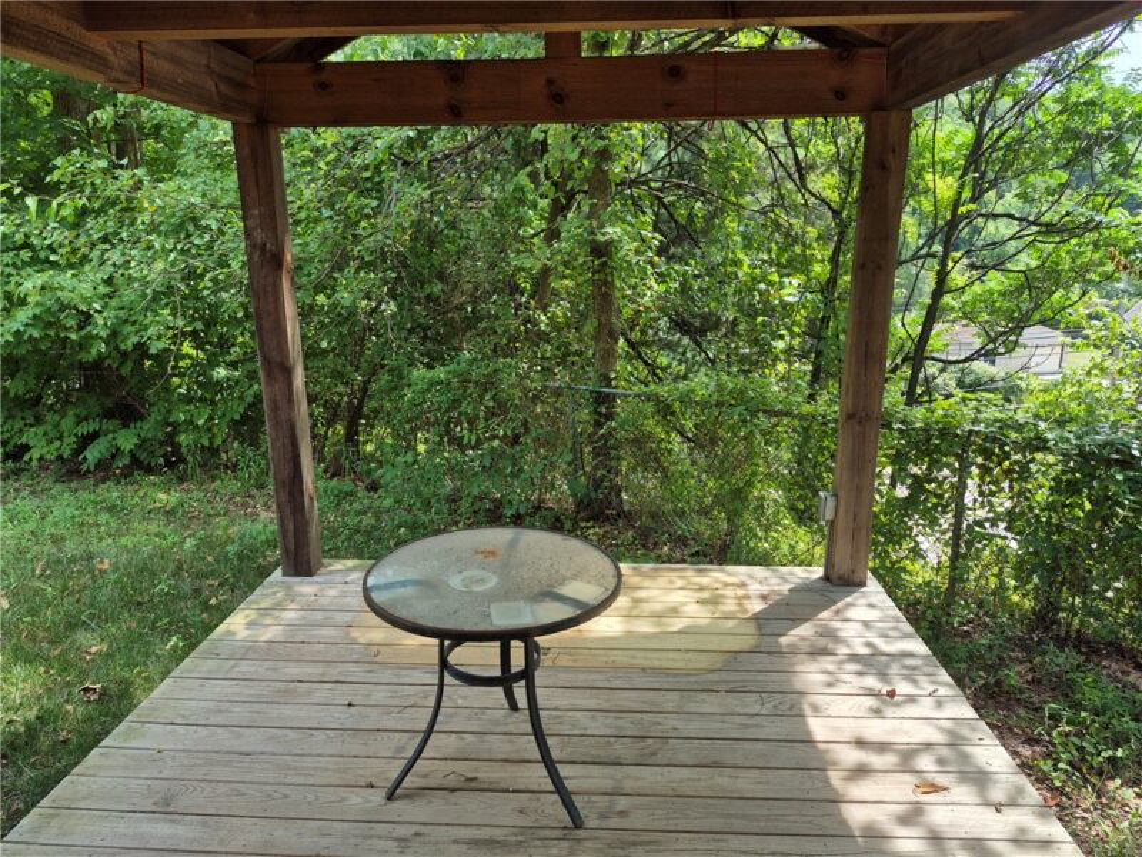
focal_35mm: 23
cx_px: 571
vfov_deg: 58.9
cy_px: 428
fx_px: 759
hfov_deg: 73.9
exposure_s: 1/326
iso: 25
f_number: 1.8
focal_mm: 5.4
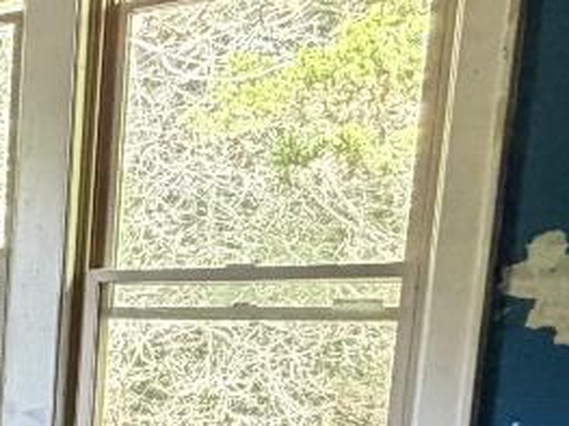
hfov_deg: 19.1
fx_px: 1314
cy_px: 522
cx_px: -433
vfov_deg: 17.5
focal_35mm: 80
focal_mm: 2.22
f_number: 2.2
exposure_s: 1/60
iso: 500
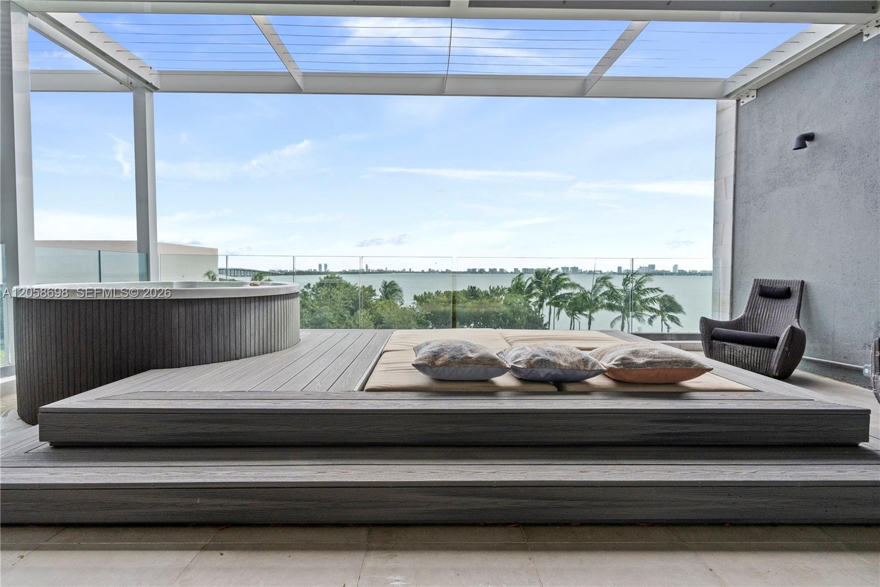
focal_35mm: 17
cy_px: 294
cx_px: 440
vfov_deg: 70.4
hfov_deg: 93.3
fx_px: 415
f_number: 6.3
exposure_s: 1/800
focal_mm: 17
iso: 1000
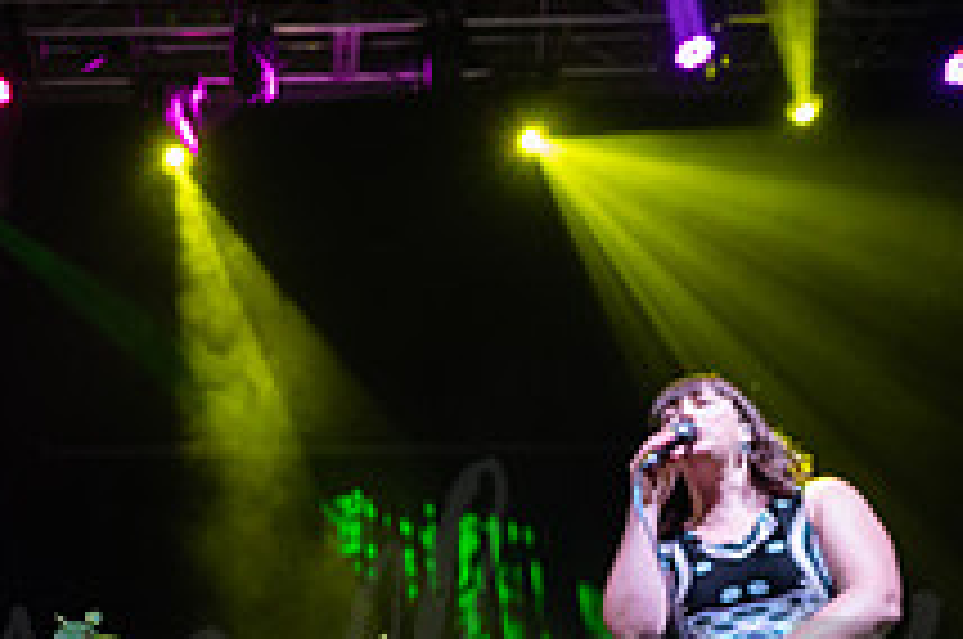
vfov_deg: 32.0
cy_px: 652
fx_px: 1015
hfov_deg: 49.0
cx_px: 252
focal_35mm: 38
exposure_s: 1/80
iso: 3200
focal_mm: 14
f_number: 4
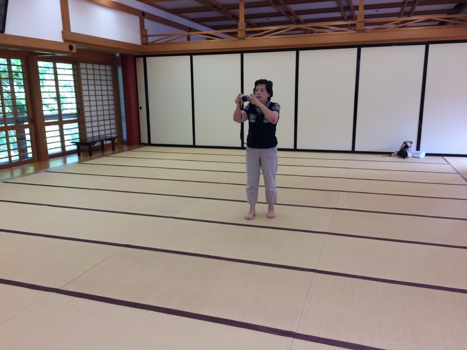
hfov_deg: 61.7
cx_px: 234
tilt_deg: -13.9
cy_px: 175
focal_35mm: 29
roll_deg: +1.1
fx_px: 391
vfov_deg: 48.2
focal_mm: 4.15
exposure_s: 1/30
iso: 64
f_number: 2.2
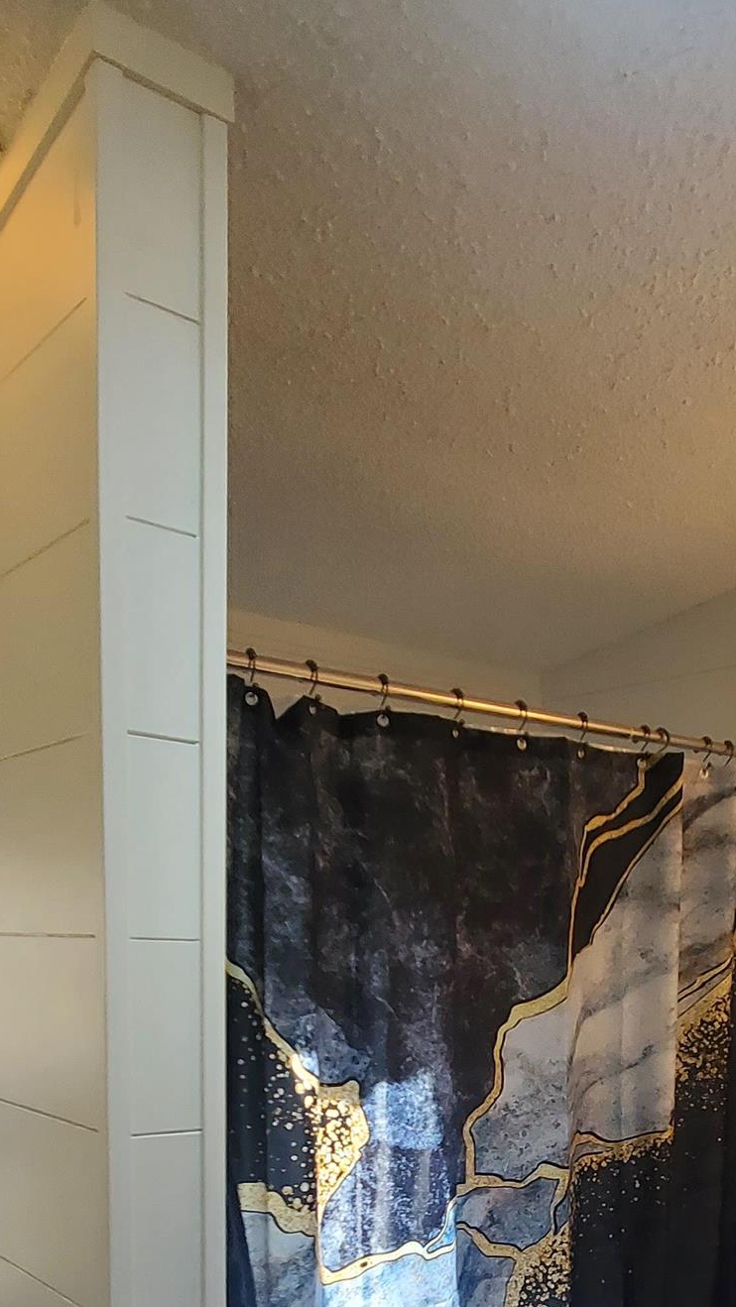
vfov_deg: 54.1
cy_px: 1104
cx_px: 454
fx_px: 1144
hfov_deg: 35.5
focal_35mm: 33
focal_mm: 1.8
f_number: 2.2
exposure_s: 1/60
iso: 100
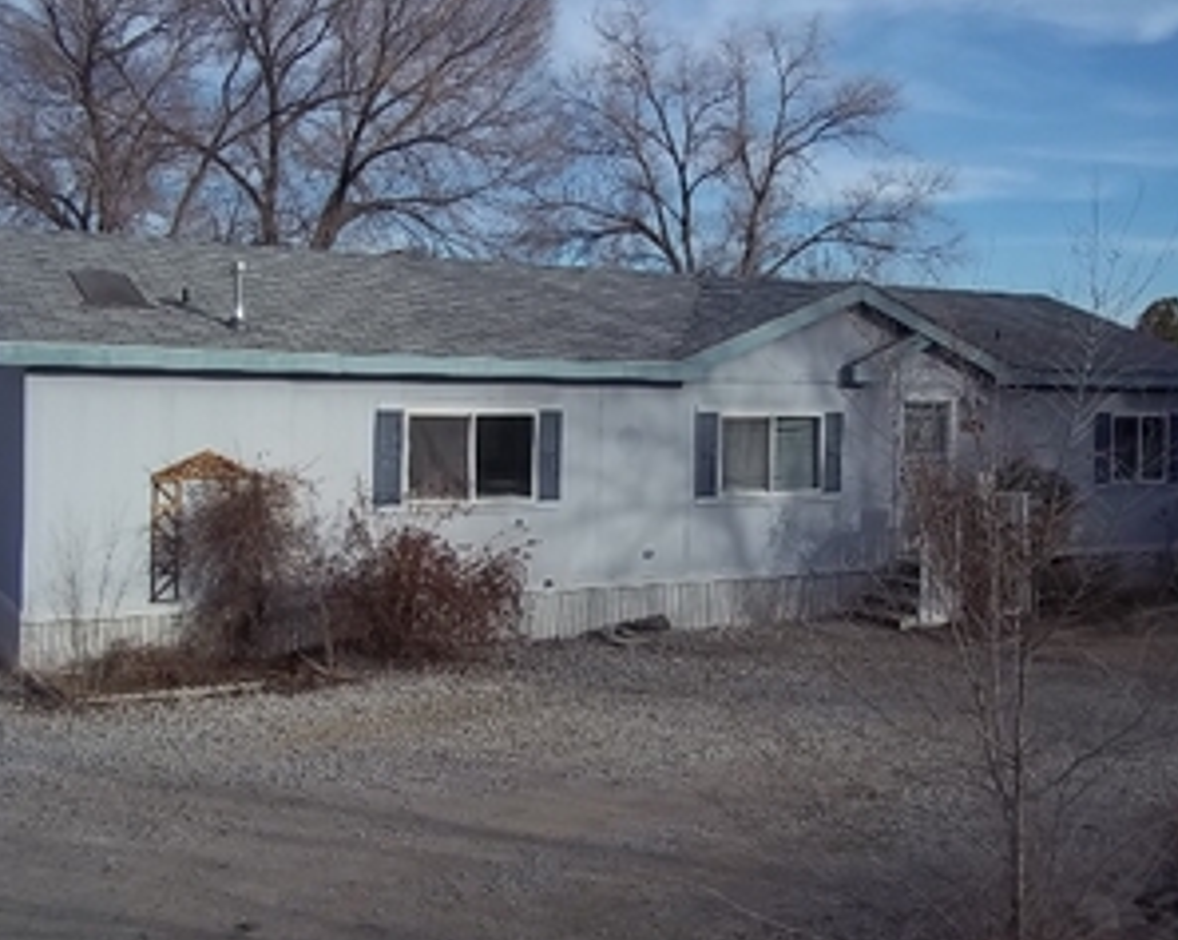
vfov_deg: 36.4
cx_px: 623
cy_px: 440
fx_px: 1428
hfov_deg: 44.8
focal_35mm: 41
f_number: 8
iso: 80
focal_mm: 6.5
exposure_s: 1/250
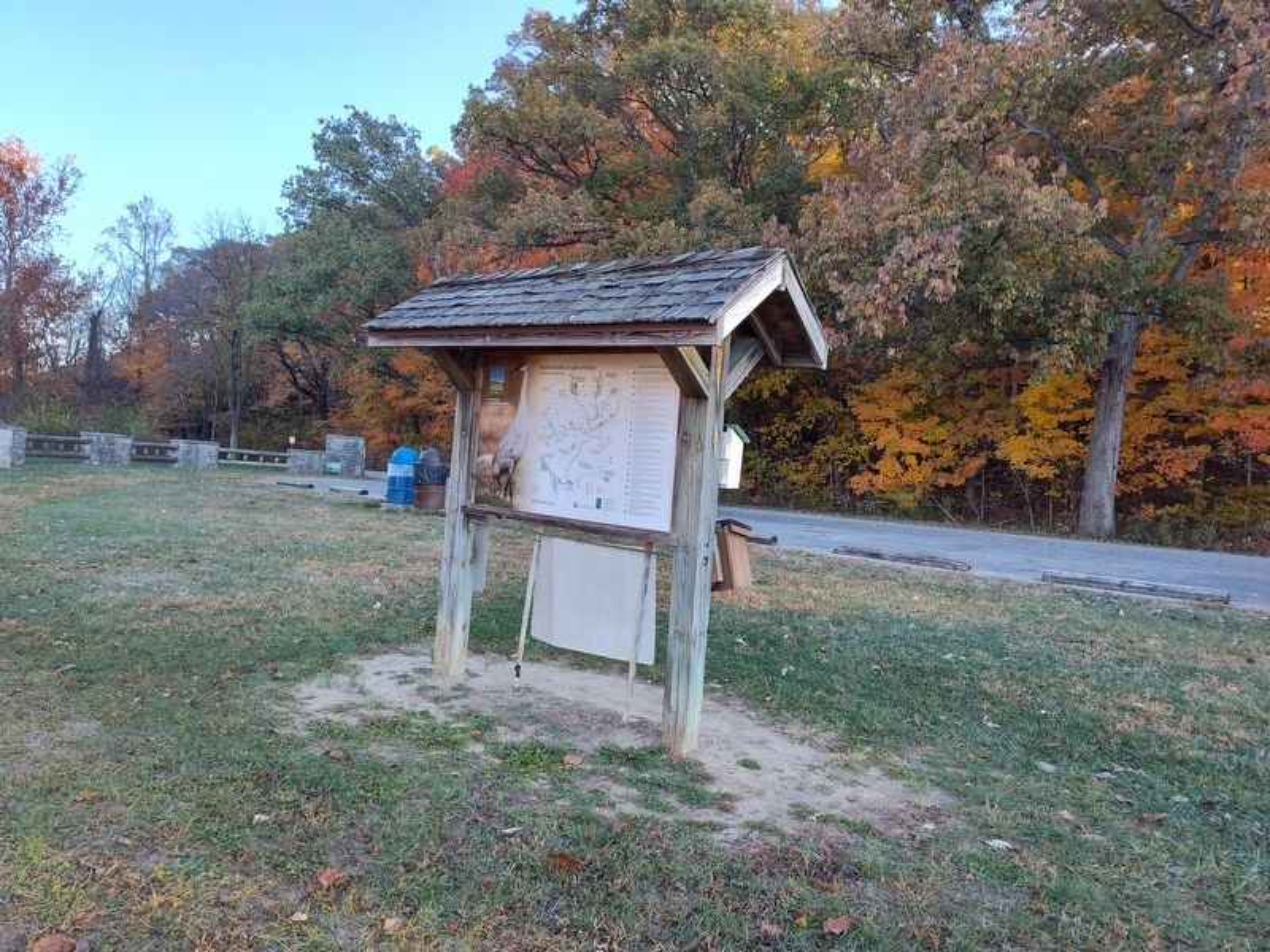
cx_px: 635
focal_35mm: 23
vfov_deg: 58.9
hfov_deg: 73.9
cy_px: 476
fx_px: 844
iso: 163
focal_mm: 5.56
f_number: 1.8
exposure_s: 1/200
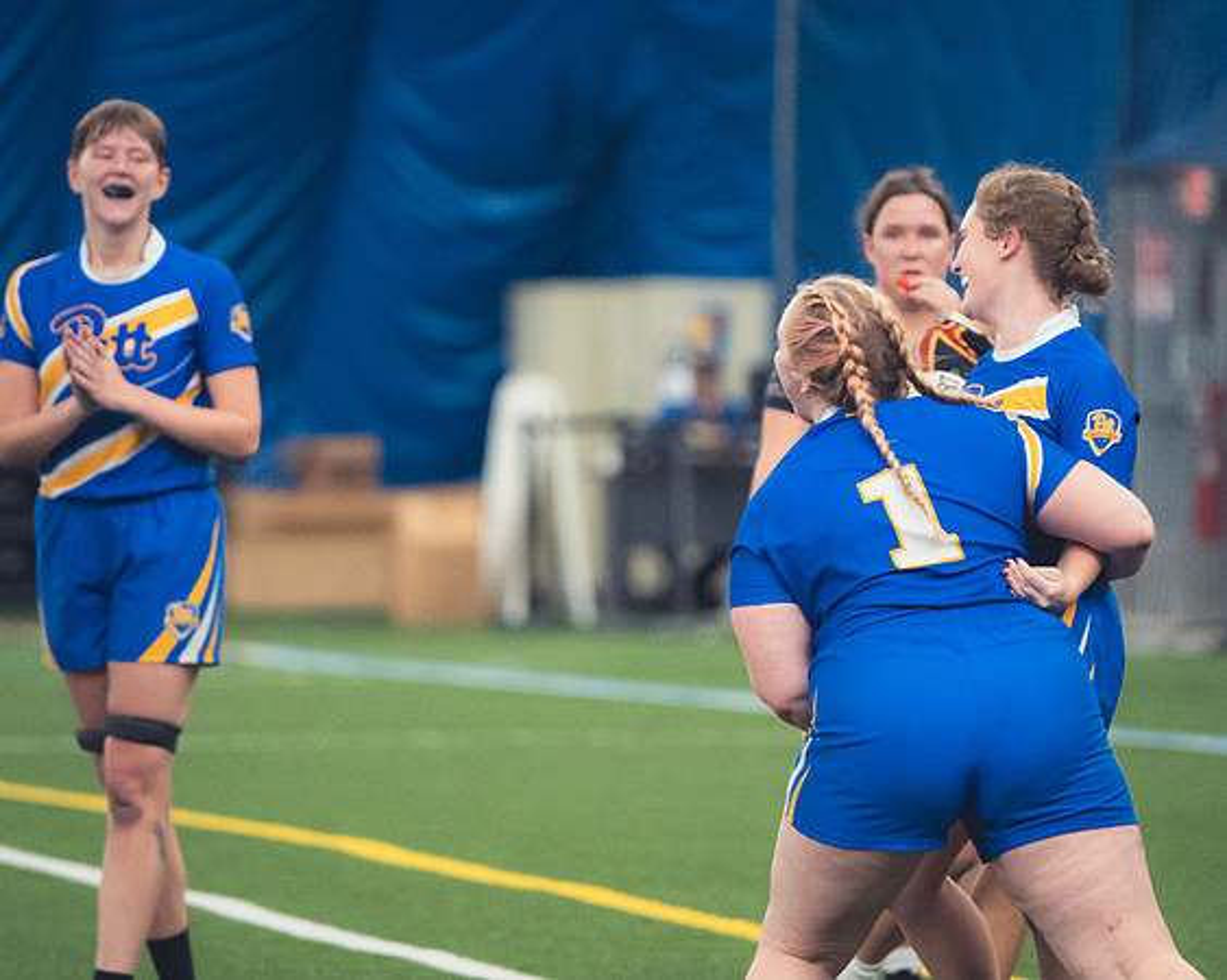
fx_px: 14943
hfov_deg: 4.7
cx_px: 699
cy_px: 414
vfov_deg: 3.8
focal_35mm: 412
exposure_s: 1/320
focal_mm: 200
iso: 4500
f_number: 2.8
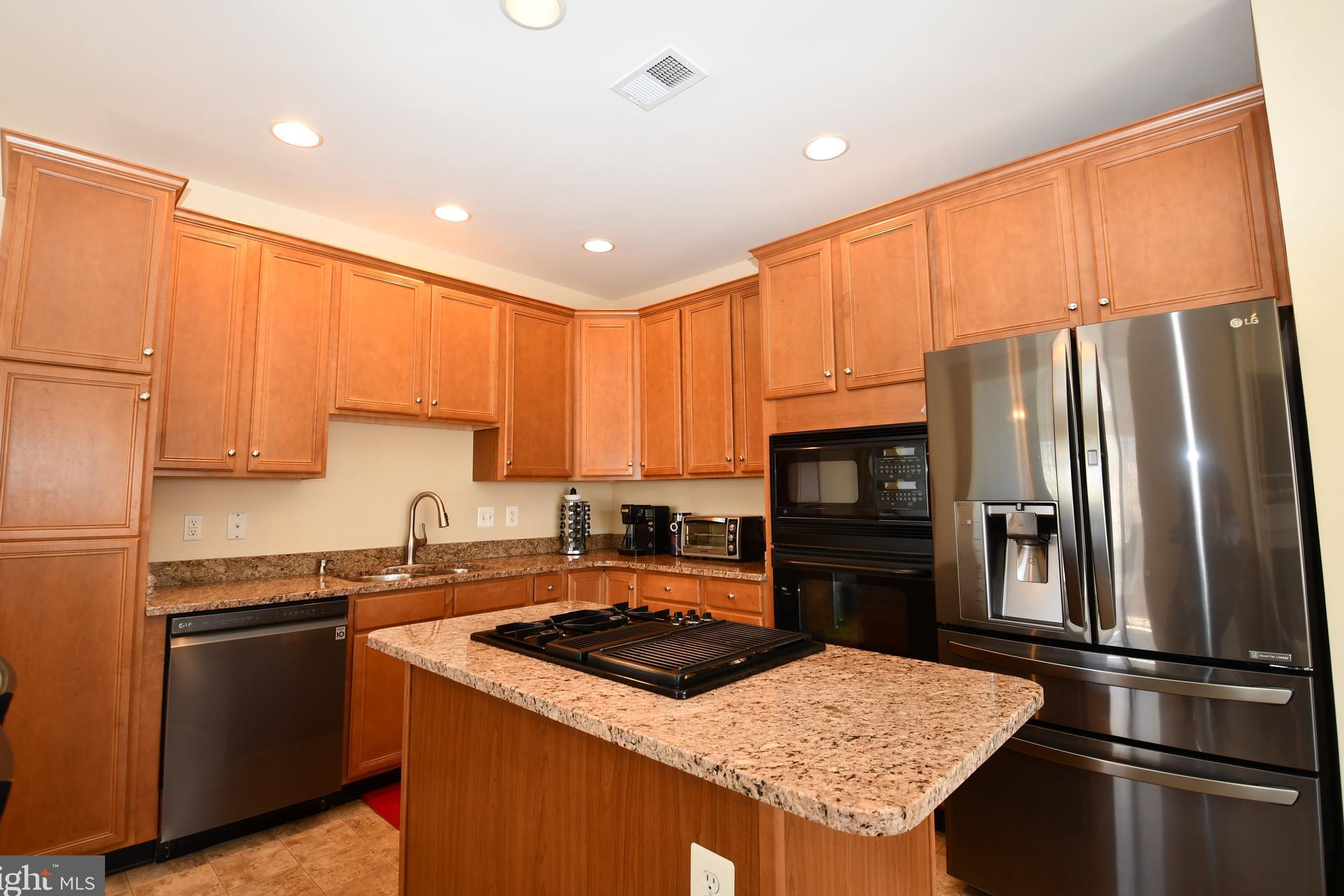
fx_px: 597
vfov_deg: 73.7
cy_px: 429
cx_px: 666
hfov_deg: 96.7
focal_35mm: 16
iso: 450
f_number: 4
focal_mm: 10
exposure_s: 1/60
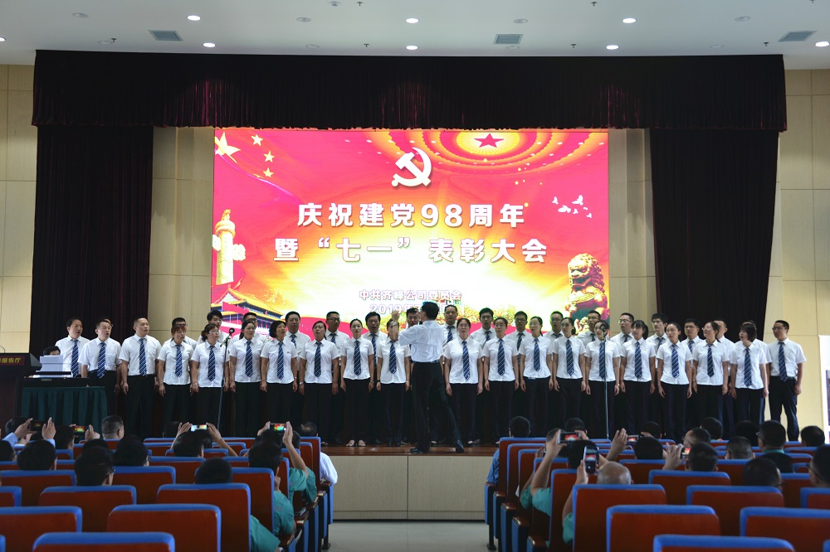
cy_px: 276
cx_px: 415
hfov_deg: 41.1
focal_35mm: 48
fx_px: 1106
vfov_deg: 28.1
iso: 640
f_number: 5
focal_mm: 48
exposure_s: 1/100
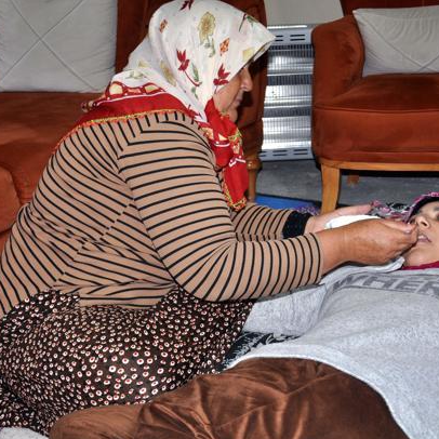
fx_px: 832
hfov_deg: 29.3
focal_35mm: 58
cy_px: 221
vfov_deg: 29.6
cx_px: 303
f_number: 4.2
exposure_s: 1/60
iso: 400
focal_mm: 30
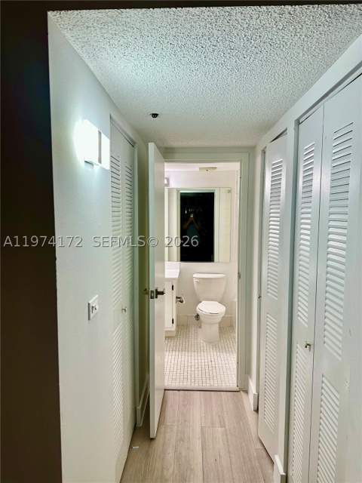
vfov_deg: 71.6
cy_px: 242
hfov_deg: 56.8
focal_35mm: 24
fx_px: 335
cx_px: 181
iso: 160
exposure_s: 1/120
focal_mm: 6.86
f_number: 1.78
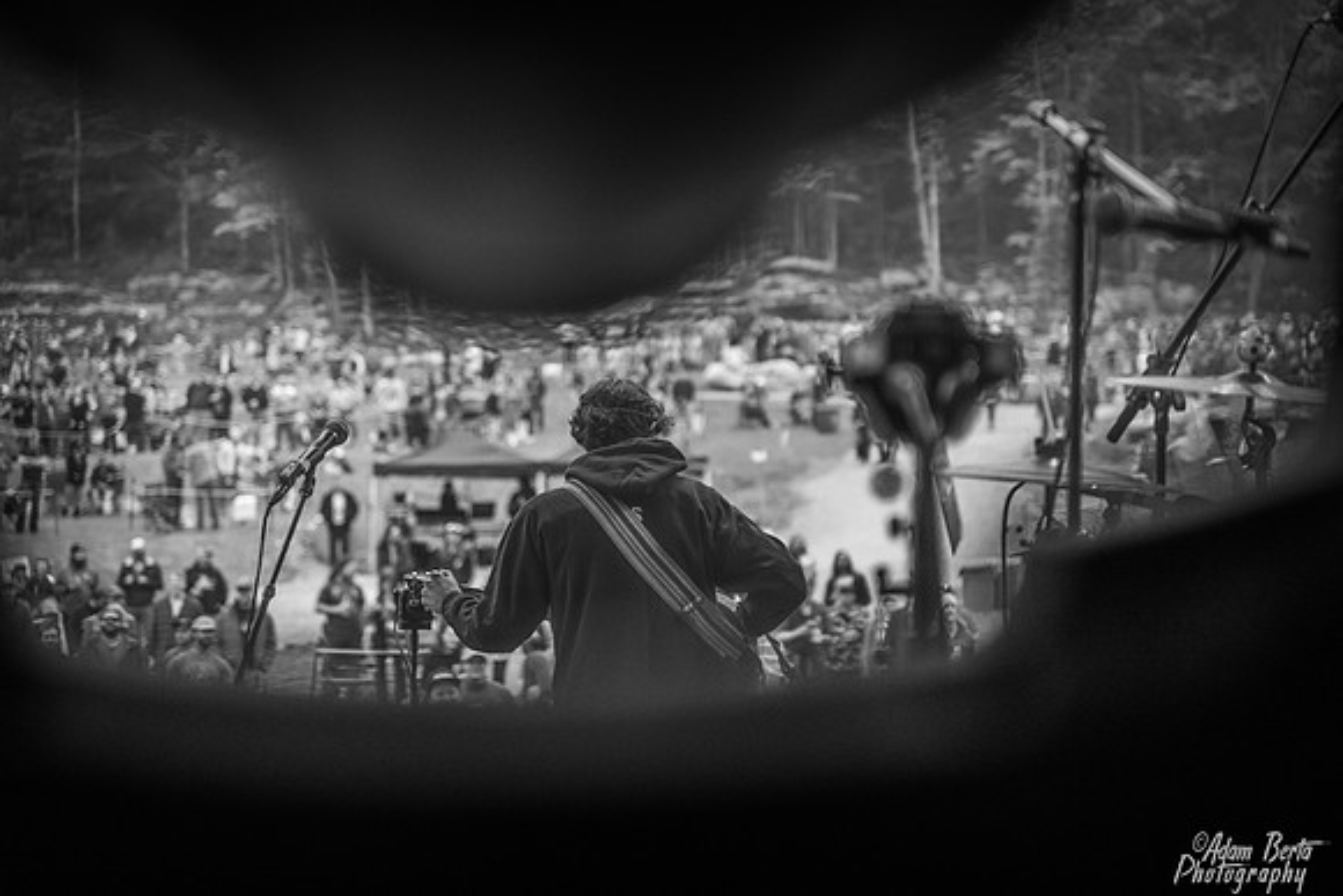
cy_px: 448
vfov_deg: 18.0
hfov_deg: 26.6
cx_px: 672
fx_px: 2836
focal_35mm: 76
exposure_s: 1/125
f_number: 2.8
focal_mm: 75
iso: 1600
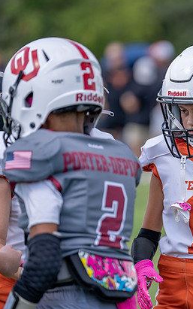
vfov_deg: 8.1
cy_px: 154
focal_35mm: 259
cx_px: 199
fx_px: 2179
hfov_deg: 5.1
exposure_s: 1/1000
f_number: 2.8
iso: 100
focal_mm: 168
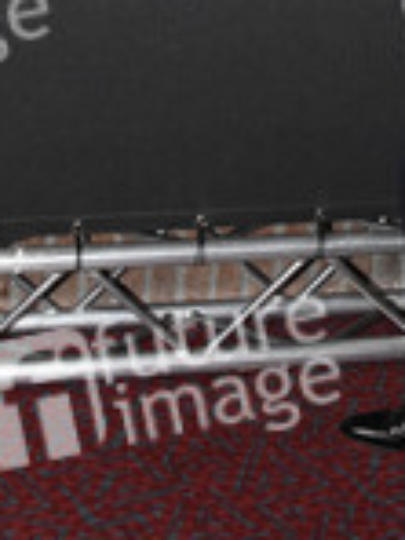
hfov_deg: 16.5
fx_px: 1393
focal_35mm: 89
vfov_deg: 20.1
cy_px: -164
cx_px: 259
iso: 1600
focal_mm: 23
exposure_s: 1/160
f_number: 7.1
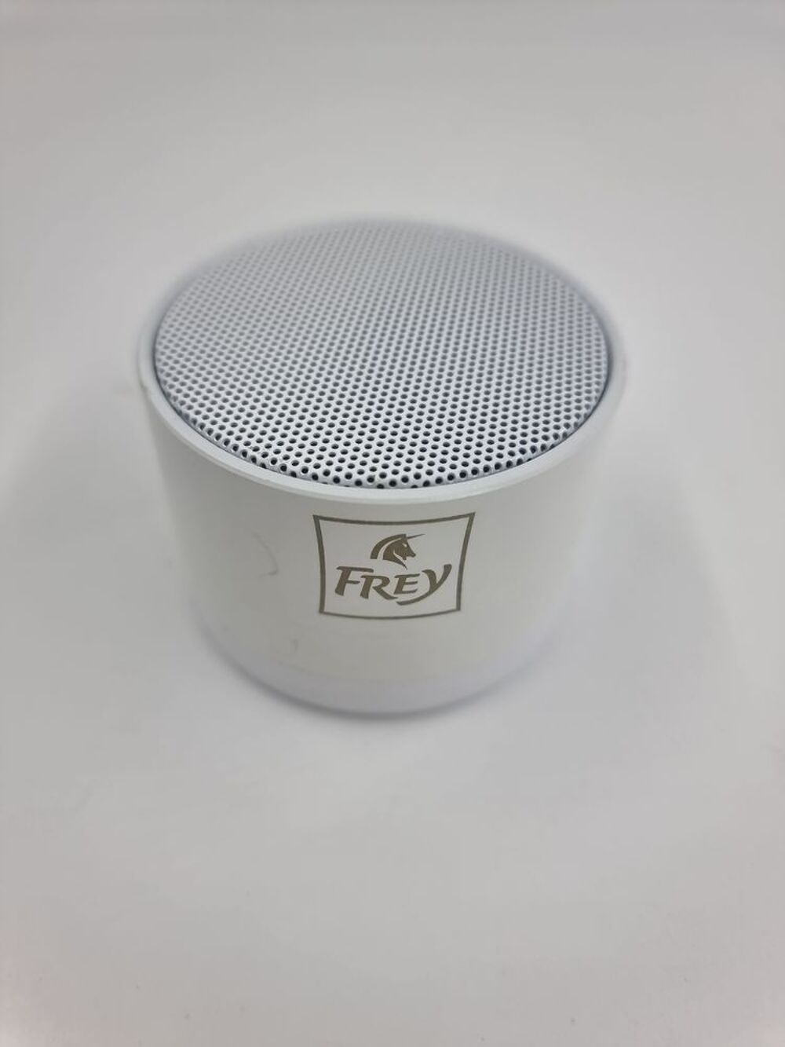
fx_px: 726
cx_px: 392
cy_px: 524
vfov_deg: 71.6
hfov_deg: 56.8
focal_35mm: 24
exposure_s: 1/137
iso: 50
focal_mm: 6.7
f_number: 1.8
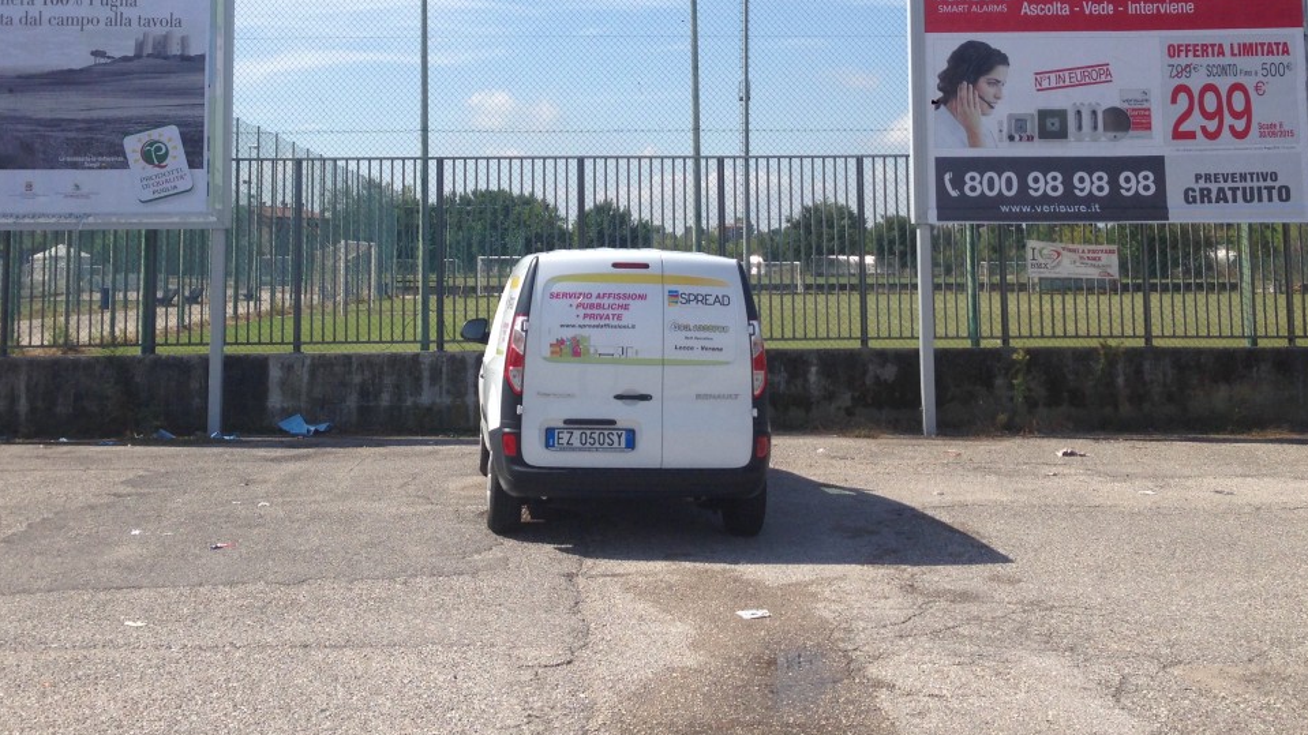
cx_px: 592
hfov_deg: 45.4
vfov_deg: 26.0
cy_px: 145
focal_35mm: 45
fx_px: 1560
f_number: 2.4
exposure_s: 1/1808
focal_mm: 4.12
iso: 50
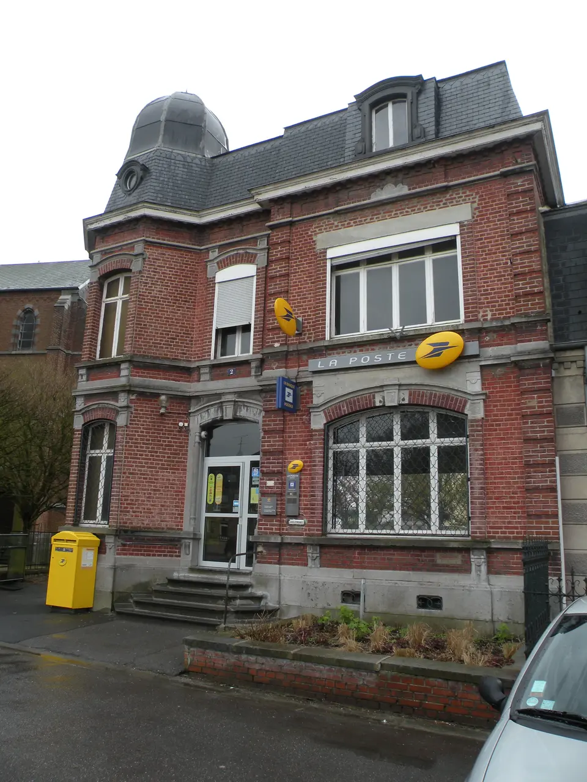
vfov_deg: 65.3
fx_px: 610
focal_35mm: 27
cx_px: 294
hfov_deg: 51.4
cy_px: 391
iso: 64
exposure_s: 1/142
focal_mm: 4.7
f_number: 4.5
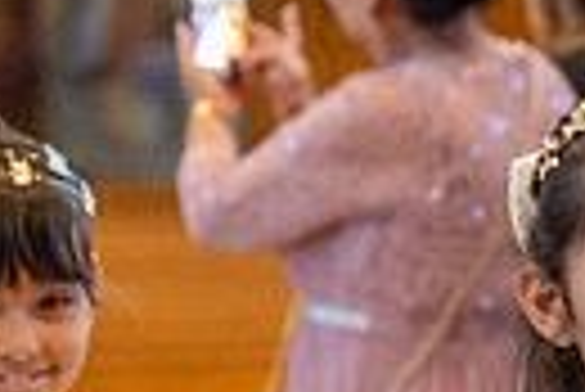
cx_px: 458
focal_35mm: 436
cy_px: 543
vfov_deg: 3.2
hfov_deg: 4.7
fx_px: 7093
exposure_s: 1/200
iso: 1000
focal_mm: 70
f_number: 3.2
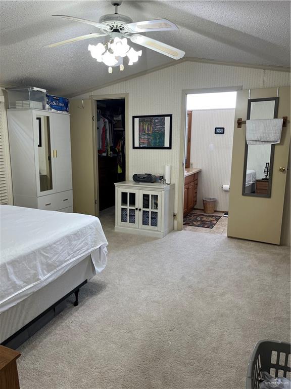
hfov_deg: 53.1
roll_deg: +0.2
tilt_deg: -11.8
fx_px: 291
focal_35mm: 26
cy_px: 194
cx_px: 146
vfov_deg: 67.3
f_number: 1.6
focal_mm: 5.1
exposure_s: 1/120
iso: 125
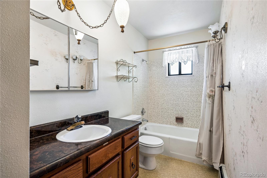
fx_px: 130
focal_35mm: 18
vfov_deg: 68.9
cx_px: 134
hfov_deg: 91.6
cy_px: 89
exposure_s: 1/4
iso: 400
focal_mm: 17.5
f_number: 10
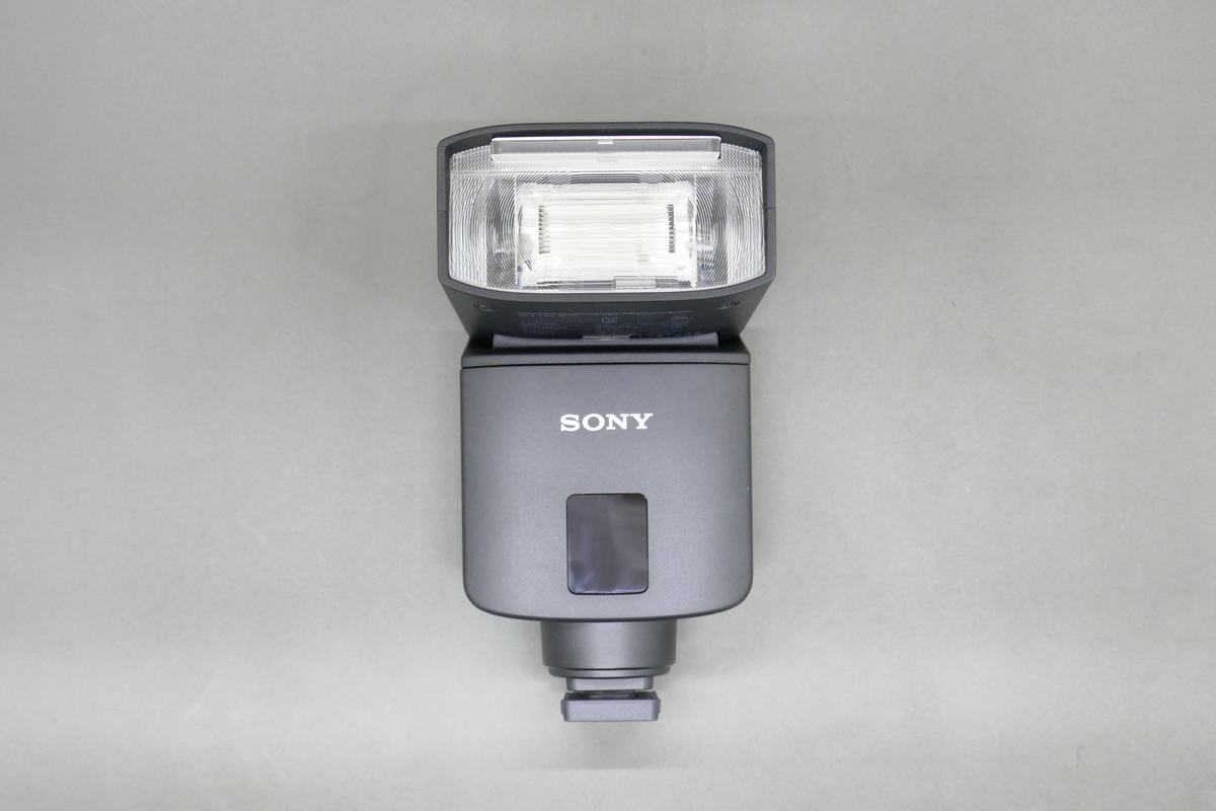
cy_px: 406
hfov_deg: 55.8
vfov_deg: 38.9
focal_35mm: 34
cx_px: 608
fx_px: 1148
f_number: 5.6
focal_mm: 12.3
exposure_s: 1/25
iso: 1600
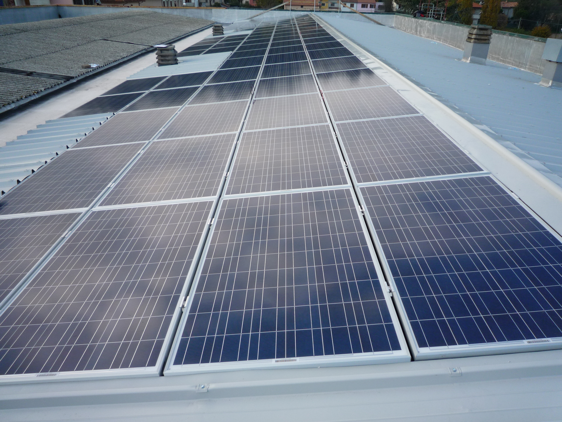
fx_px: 406
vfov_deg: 54.9
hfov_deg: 69.4
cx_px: 281
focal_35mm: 25
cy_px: 211
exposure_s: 1/500
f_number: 2.8
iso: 100
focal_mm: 4.4
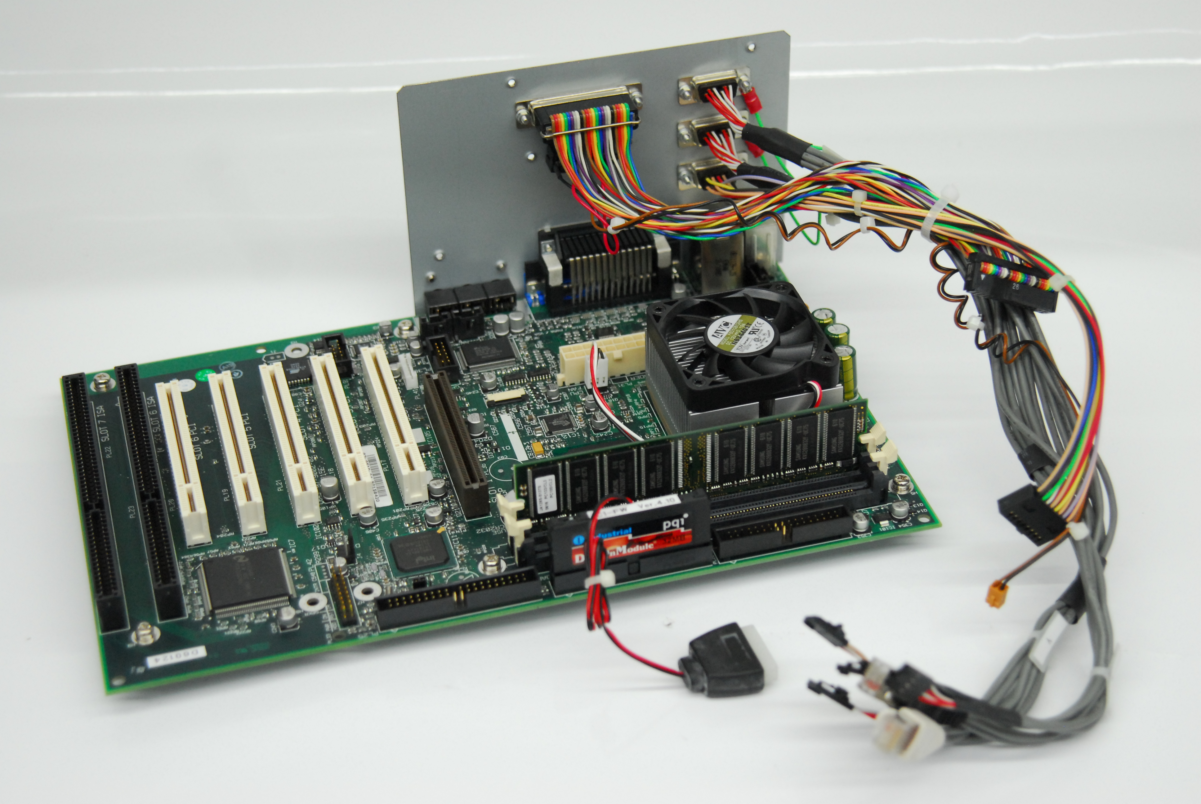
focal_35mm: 68
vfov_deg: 20.2
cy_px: 402
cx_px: 600
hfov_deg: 29.8
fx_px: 2255
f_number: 3.5
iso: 800
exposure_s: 1/160
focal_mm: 45
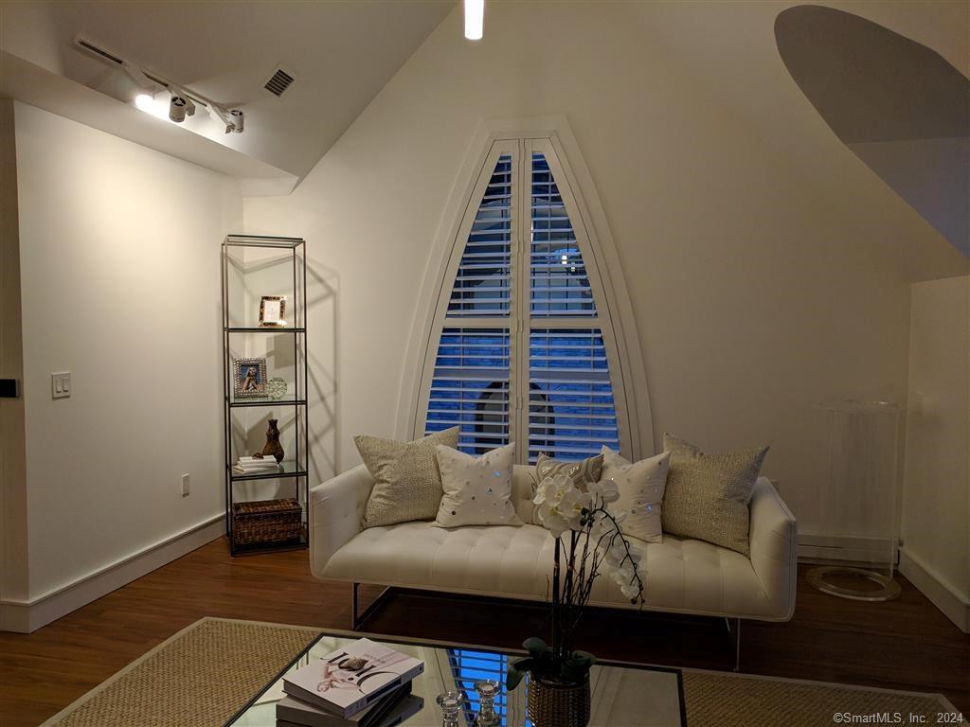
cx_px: 485
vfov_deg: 53.1
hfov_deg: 67.3
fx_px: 729
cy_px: 364
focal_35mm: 26
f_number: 2
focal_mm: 4.67
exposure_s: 1/120
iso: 199
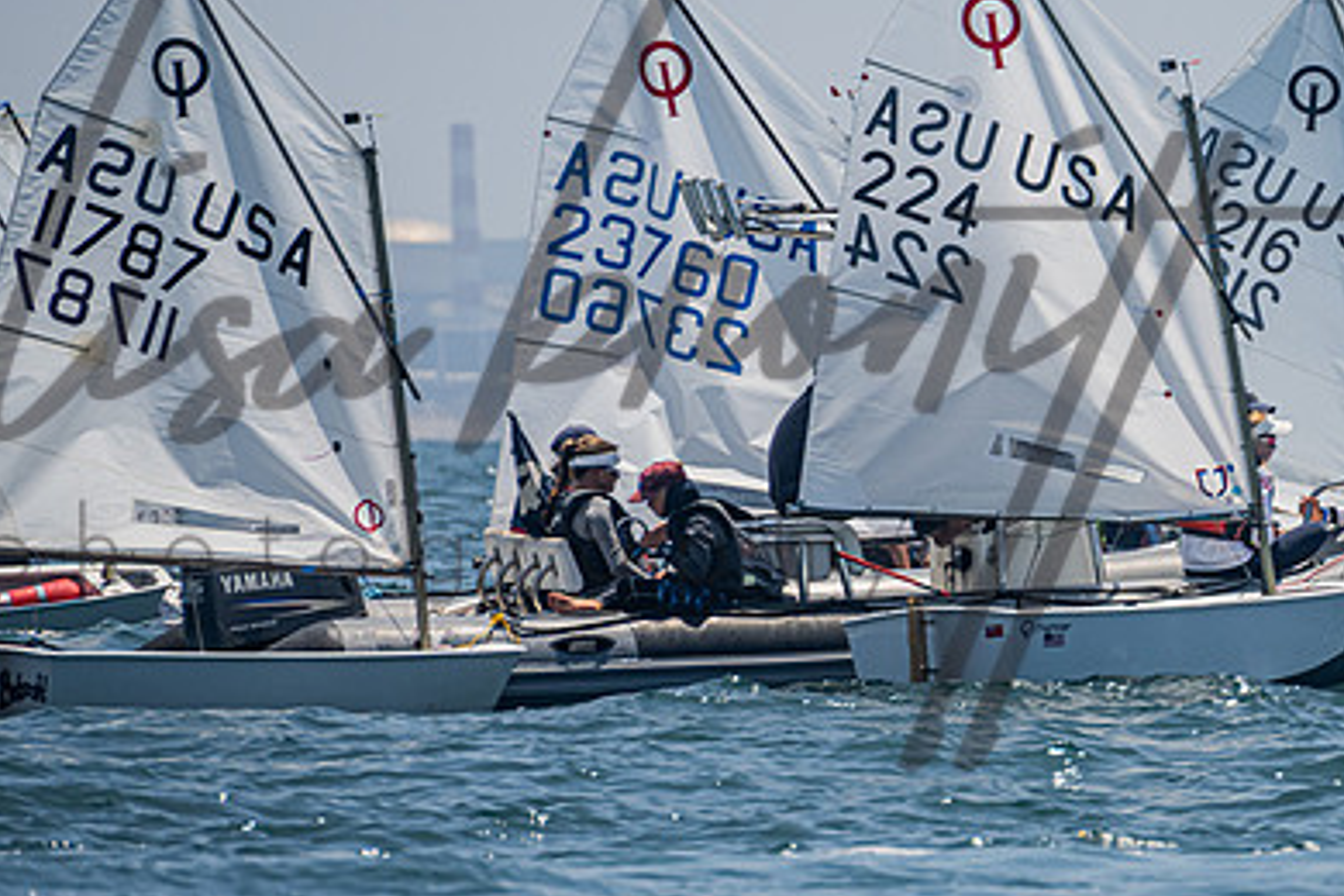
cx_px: 1034
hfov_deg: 2.7
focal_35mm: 772
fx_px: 28819
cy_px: 369
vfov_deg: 1.8
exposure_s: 1/1600
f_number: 8
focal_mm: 400
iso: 250
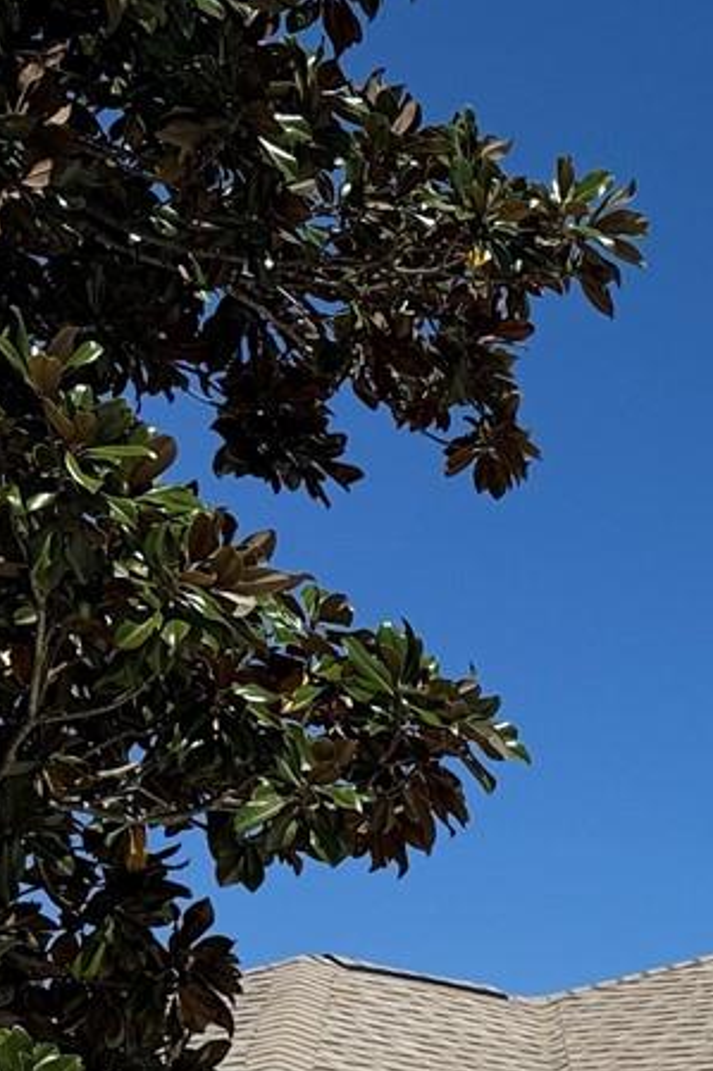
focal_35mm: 89
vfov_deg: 21.5
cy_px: 1219
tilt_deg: +4.0
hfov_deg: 13.1
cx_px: 1478
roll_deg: +0.3
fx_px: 2646
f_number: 1.78
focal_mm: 6.76
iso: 80
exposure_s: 1/9009
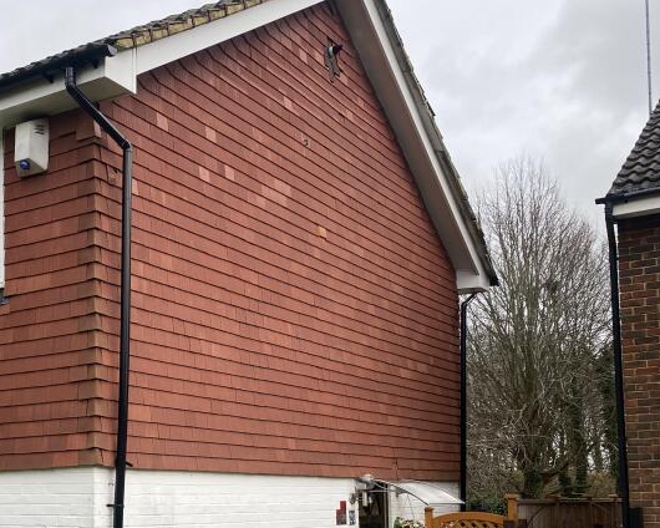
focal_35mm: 49
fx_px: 957
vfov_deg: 30.1
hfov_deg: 35.8
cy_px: 427
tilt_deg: +3.9
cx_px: 71
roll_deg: +0.1
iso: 32
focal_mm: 4.25
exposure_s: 1/376
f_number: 1.8
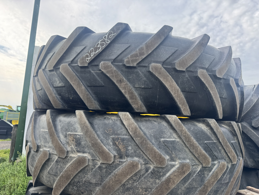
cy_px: 98
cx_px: 130
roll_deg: -1.6
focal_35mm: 24
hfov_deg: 71.6
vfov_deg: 56.8
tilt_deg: +9.8
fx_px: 180
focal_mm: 6.76
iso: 80
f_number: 1.78
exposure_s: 1/938
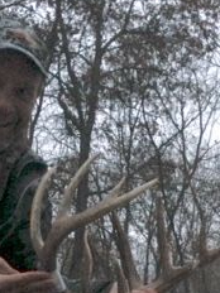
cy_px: 309
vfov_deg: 20.7
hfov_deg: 16.2
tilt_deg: +8.4
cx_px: 139
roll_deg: -2.4
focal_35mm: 91
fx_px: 771
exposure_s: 1/15
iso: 800
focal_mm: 4.12
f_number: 2.4
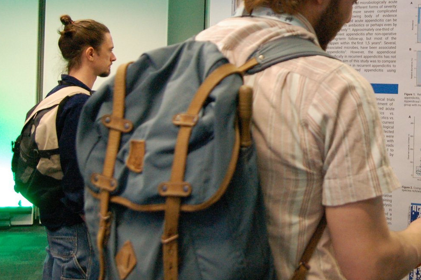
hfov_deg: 31.6
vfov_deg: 22.1
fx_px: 713
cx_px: 368
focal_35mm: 61
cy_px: 86
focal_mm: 20
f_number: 3.5
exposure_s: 1/125
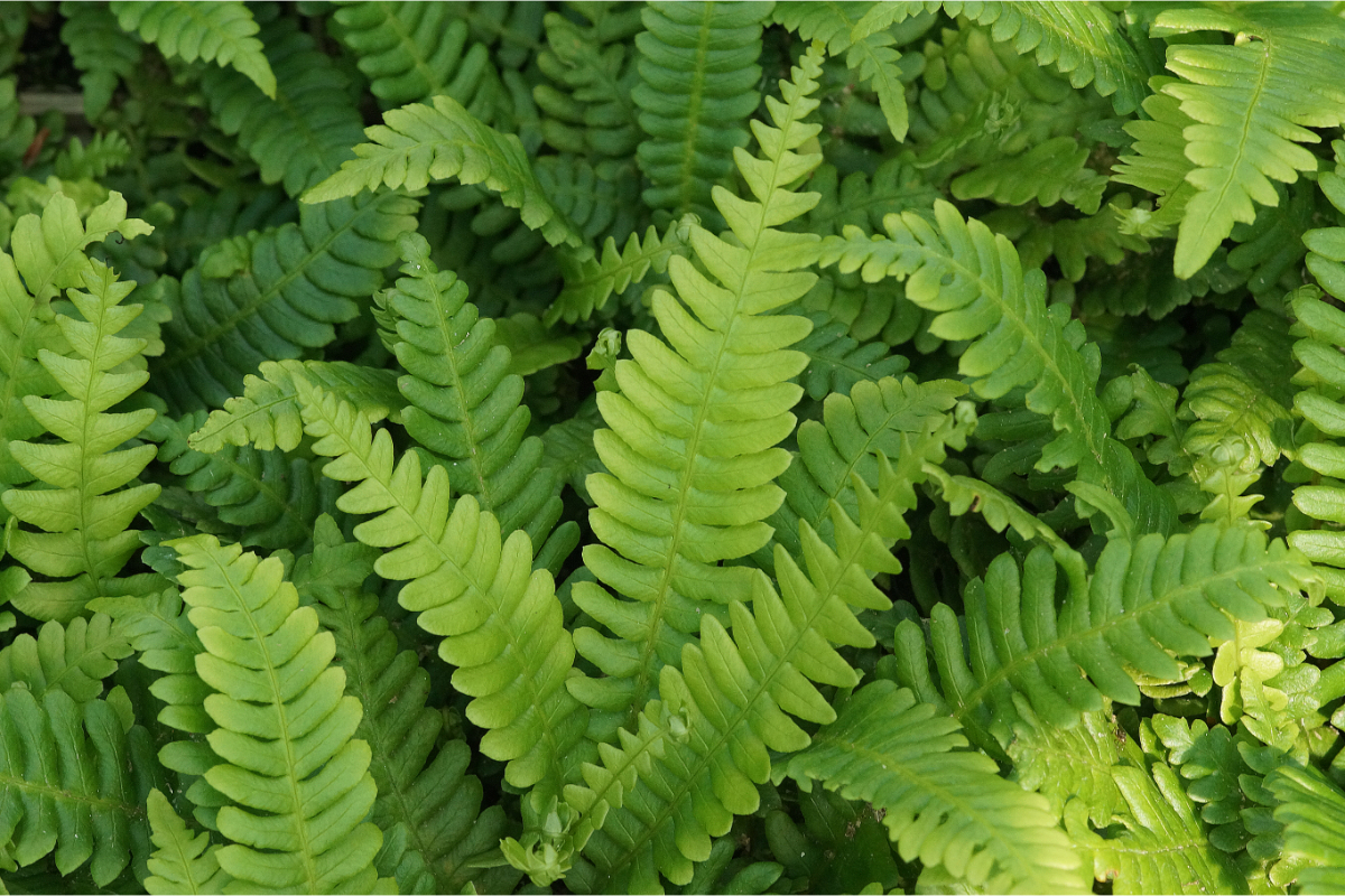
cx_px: 672
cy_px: 448
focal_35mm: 150
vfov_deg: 9.1
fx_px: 5604
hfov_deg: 13.7
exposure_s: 1/160
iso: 1000
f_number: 10
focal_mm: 100
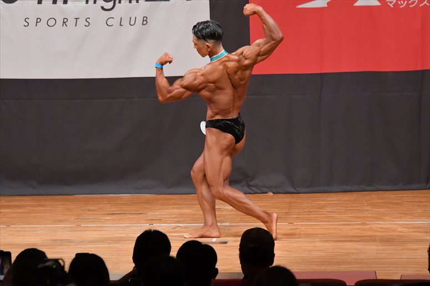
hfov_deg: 7.2
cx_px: 215
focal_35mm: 285
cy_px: 143
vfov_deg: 4.8
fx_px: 3403
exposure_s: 1/400
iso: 8000
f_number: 5.6
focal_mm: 190
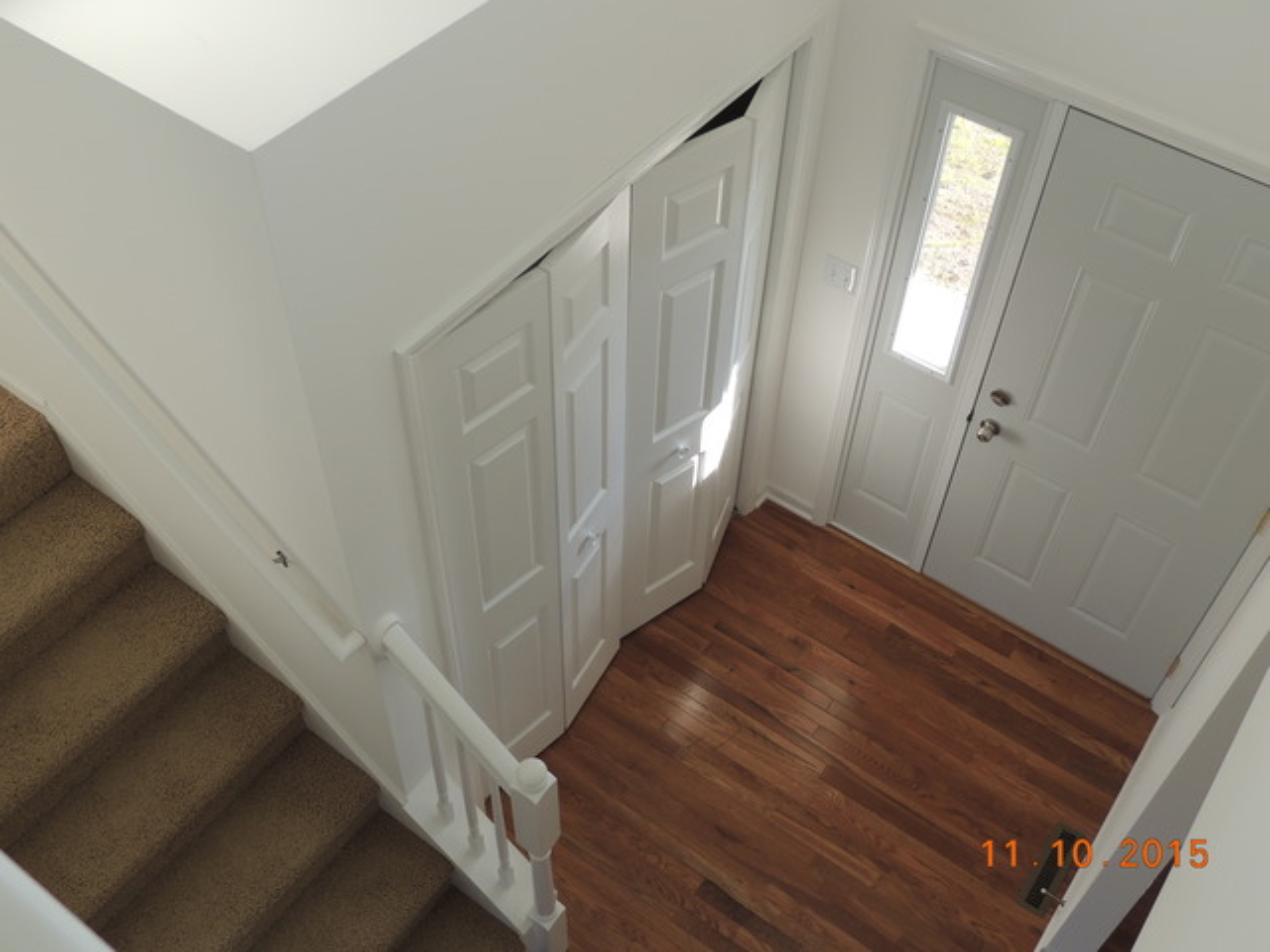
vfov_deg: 40.7
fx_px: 1284
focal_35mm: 35
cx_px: 635
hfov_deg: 52.6
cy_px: 476
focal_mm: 6.2
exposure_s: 1/80
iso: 100
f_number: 3.3
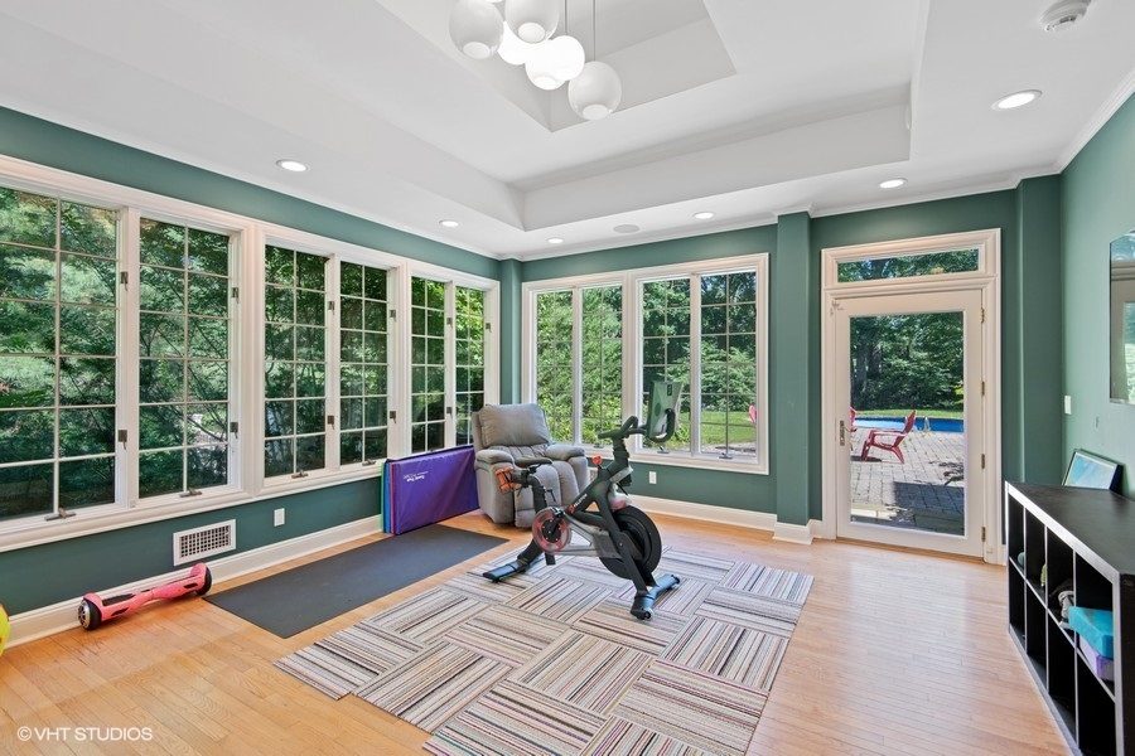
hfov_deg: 96.7
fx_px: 504
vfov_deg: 73.7
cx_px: 568
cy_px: 378
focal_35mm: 16
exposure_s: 1/13
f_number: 8
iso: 400
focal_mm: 16
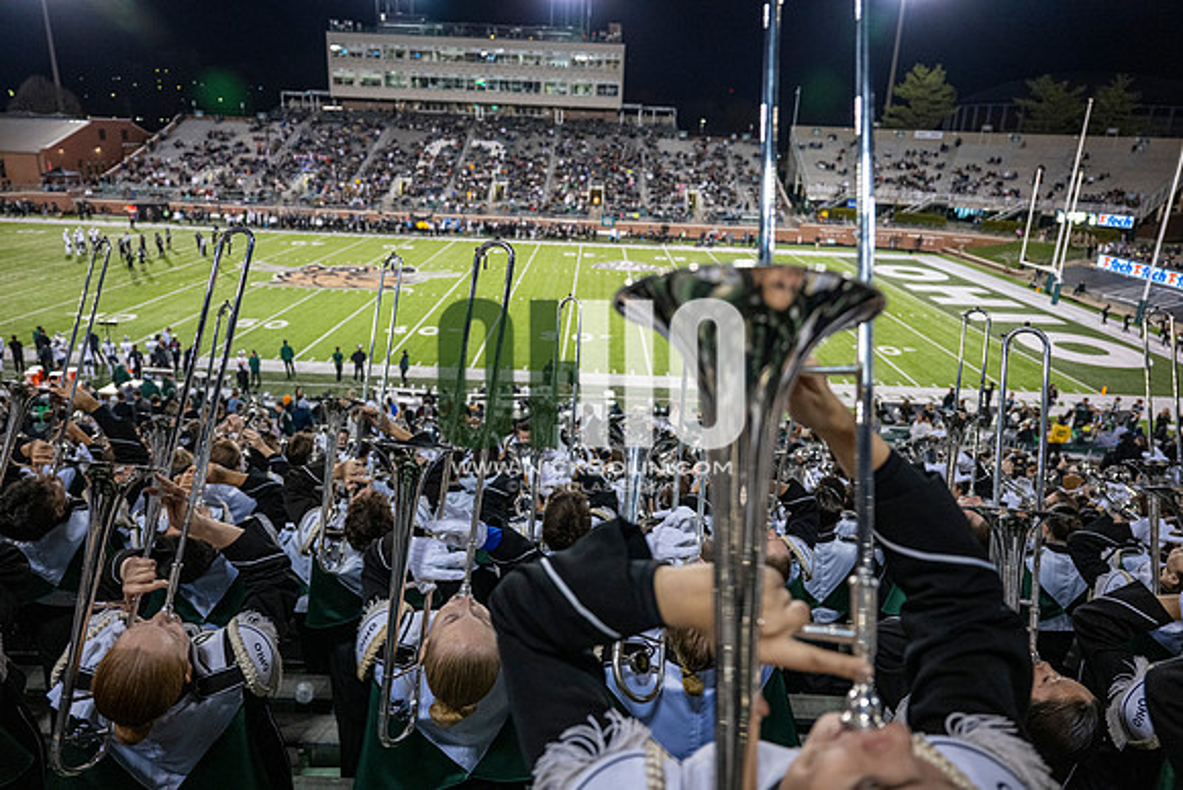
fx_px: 789
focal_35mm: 24
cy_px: 395
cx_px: 592
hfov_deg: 73.7
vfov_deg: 53.2
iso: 2000
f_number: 3.2
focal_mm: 24
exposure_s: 1/500
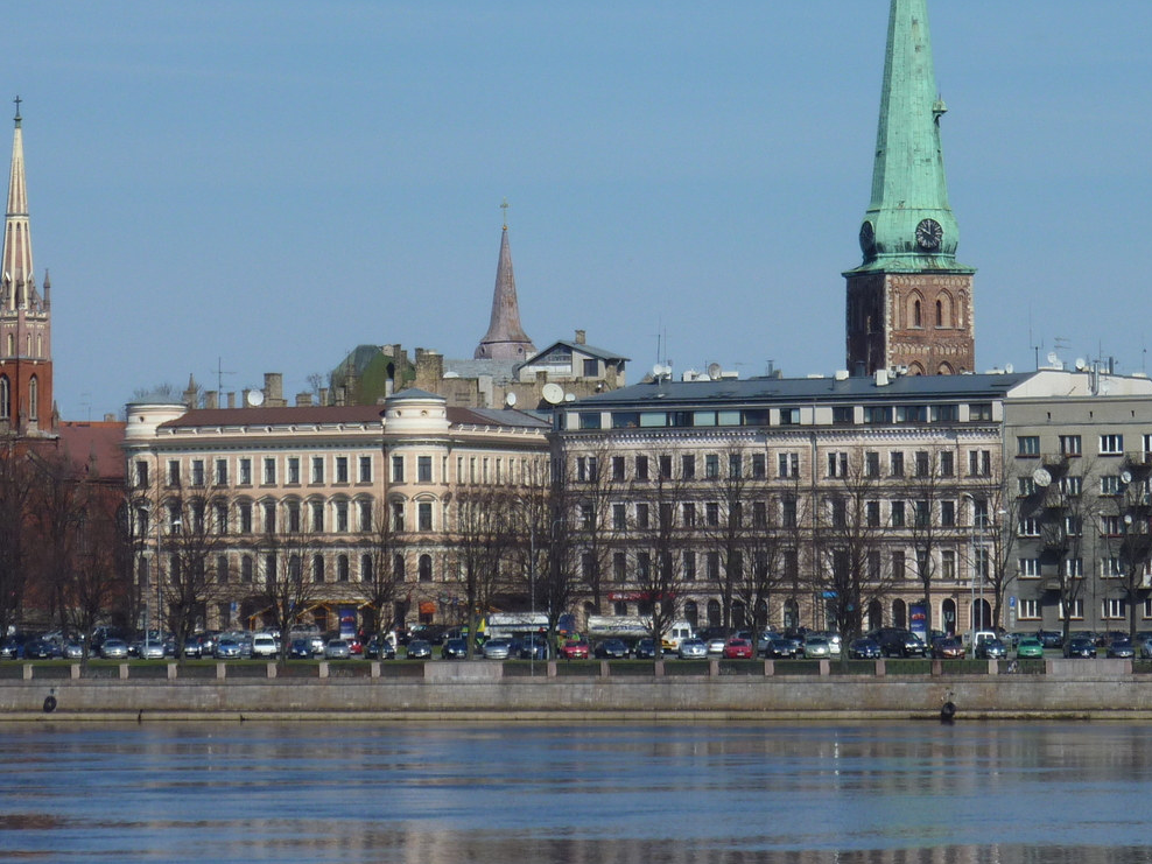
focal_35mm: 238
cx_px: 672
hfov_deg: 8.3
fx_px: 7920
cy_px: 316
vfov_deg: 6.2
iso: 80
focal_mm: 24.1
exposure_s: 1/800
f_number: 5.6
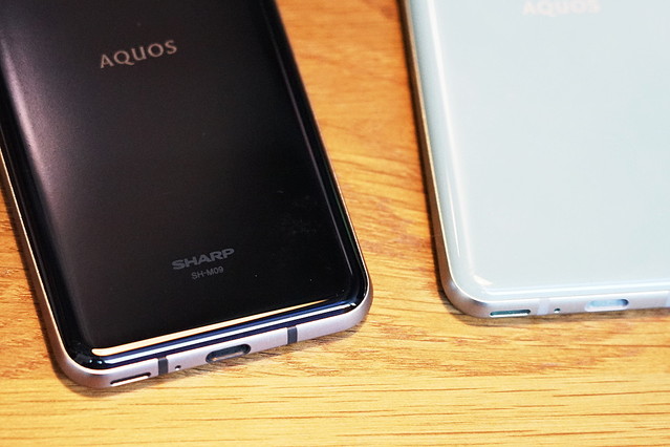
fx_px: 2922
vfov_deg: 8.7
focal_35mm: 157
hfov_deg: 13.1
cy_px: 224
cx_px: 335
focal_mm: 105
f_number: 4
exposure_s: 1/160
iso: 5000
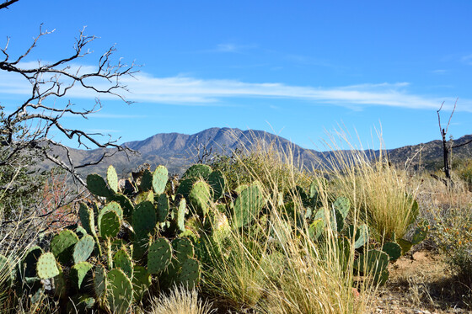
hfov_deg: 41.1
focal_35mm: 48
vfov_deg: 28.1
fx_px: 629
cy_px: 157
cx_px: 236
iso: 100
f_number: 10
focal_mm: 32
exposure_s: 1/160
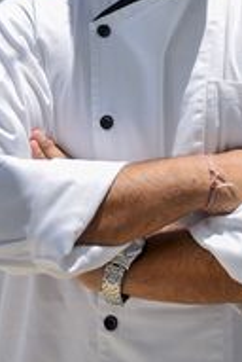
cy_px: -123
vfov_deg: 17.3
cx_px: 224
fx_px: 1105
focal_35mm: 110
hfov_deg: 12.4
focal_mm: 35
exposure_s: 1/4000
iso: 80
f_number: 2
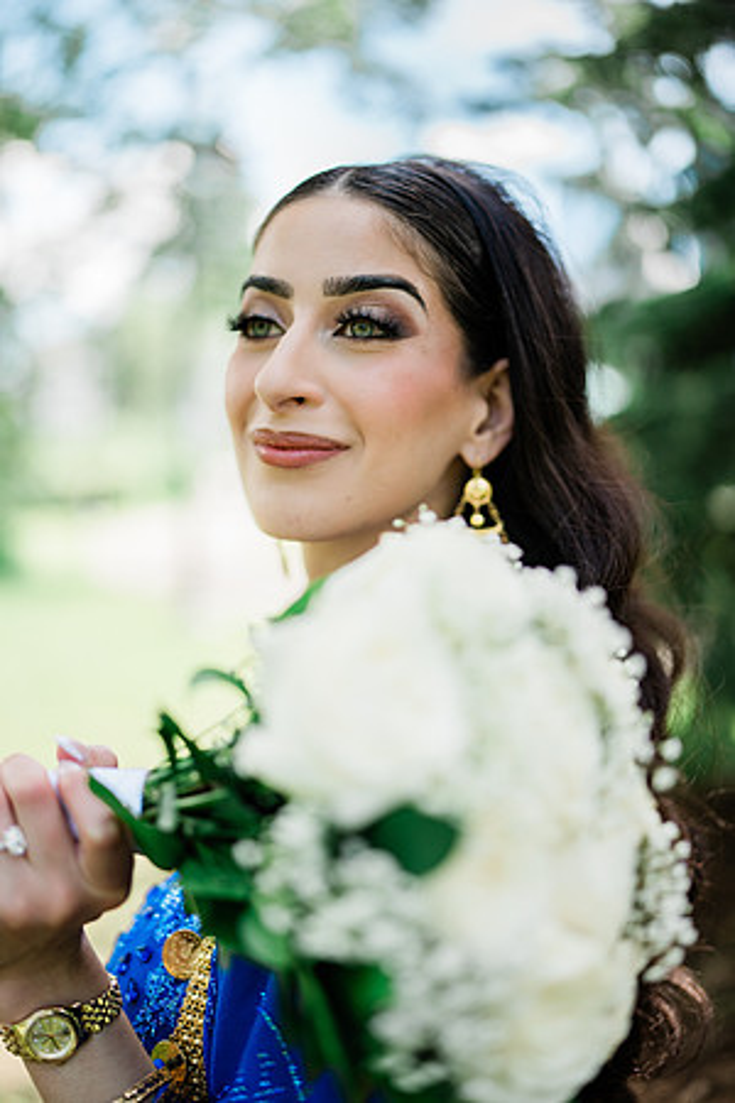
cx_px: 368
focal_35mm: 35
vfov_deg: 54.4
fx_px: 1072
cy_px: 552
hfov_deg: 37.9
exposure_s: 1/1250
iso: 125
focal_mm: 35
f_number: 1.2
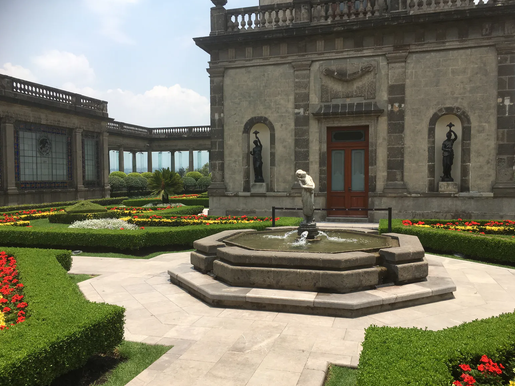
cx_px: 254
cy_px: 198
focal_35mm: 30
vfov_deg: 46.8
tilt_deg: -3.6
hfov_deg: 60.0
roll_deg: +0.1
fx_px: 446
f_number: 2.2
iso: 25
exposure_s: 1/1748
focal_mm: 4.15
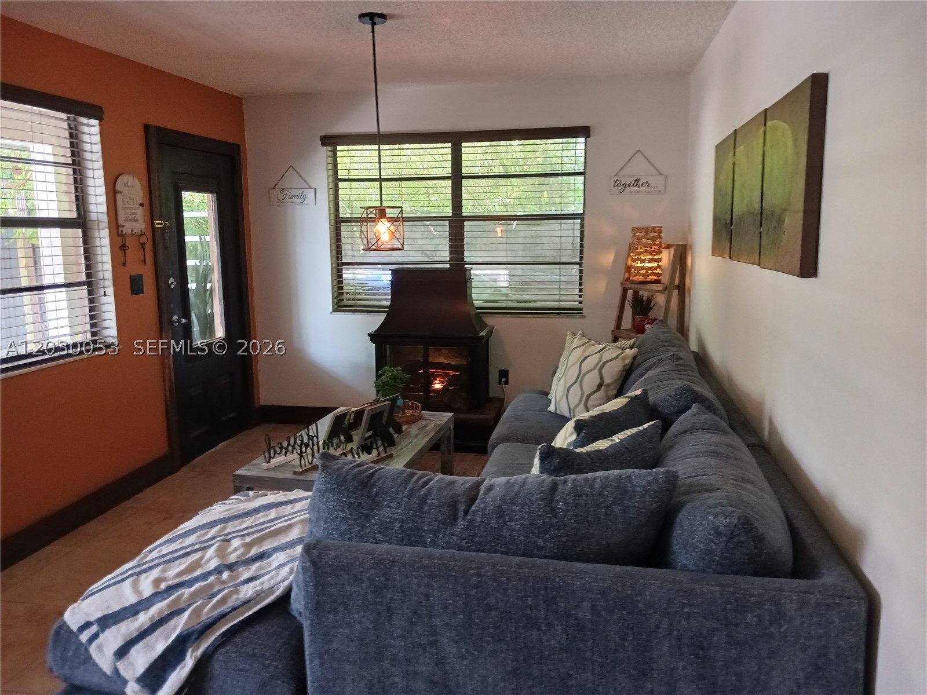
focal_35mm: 27
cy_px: 348
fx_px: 723
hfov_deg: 65.3
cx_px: 464
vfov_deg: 51.4
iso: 320
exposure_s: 1/25
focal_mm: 4
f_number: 1.8
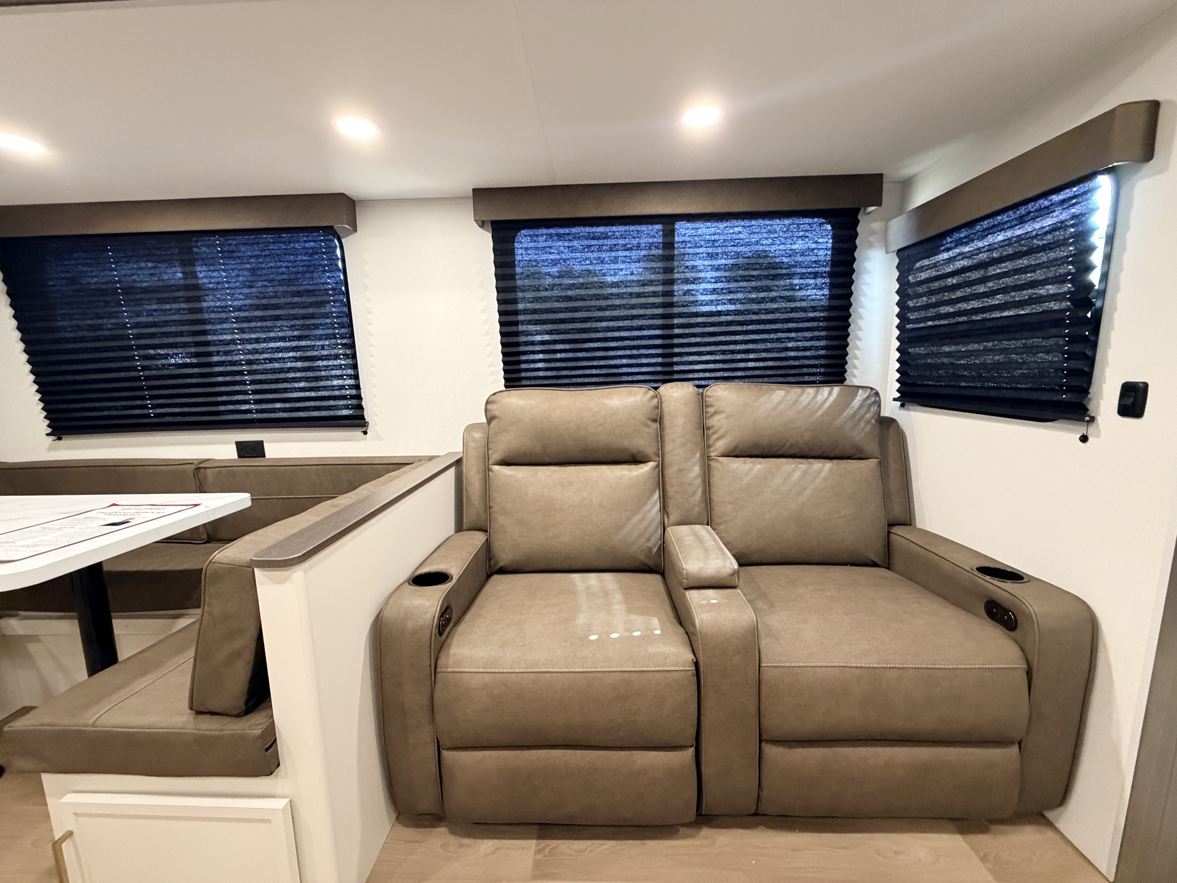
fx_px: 476
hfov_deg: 102.1
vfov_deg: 85.7
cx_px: 588
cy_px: 442
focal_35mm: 14
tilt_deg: -9.4
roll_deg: +3.8
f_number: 2.2
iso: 640
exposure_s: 1/60
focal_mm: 2.22
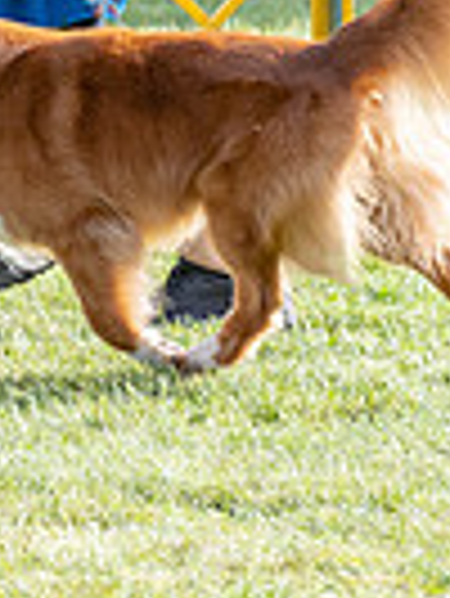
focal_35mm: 652
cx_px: -324
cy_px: -182
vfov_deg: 3.0
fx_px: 11283
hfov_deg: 2.3
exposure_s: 1/1250
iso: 640
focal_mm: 156
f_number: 5.6
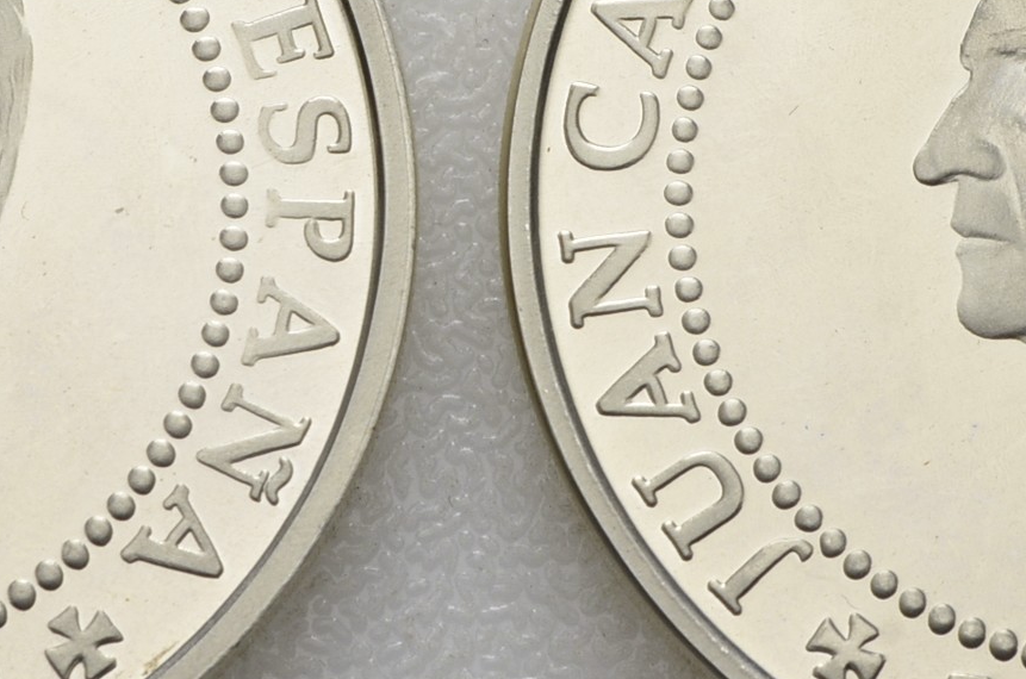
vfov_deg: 6.6
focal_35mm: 206
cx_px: 473
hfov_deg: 10.0
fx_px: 5858
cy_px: 250
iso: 400
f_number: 14
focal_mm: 48
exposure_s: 1/250
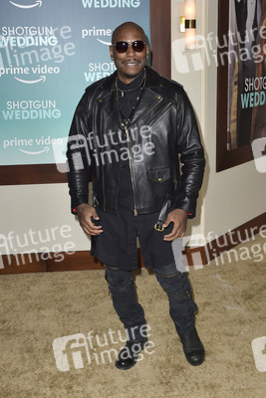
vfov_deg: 50.7
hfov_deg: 35.1
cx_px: 133
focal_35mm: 38
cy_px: 199
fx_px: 421
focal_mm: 38
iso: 400
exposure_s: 1/250
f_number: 6.3
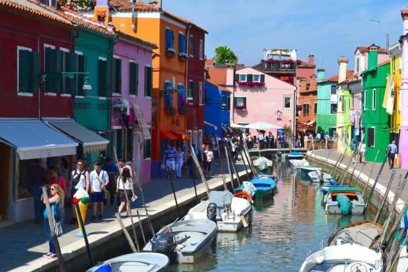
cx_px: 221
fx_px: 850
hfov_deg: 27.0
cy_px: 127
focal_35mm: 75
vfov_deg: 18.2
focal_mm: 44
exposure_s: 1/500
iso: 320
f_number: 11
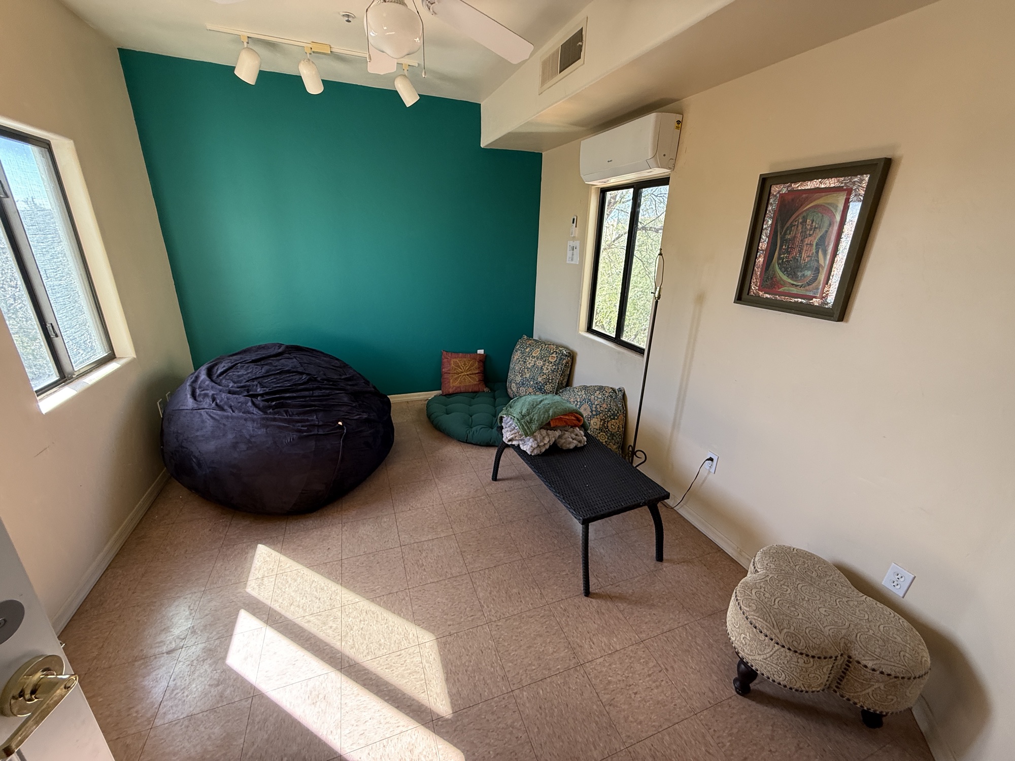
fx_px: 411
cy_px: 380
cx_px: 508
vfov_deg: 85.7
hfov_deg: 102.1
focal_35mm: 14
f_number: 2.2
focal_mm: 2.22
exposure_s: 1/99
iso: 160
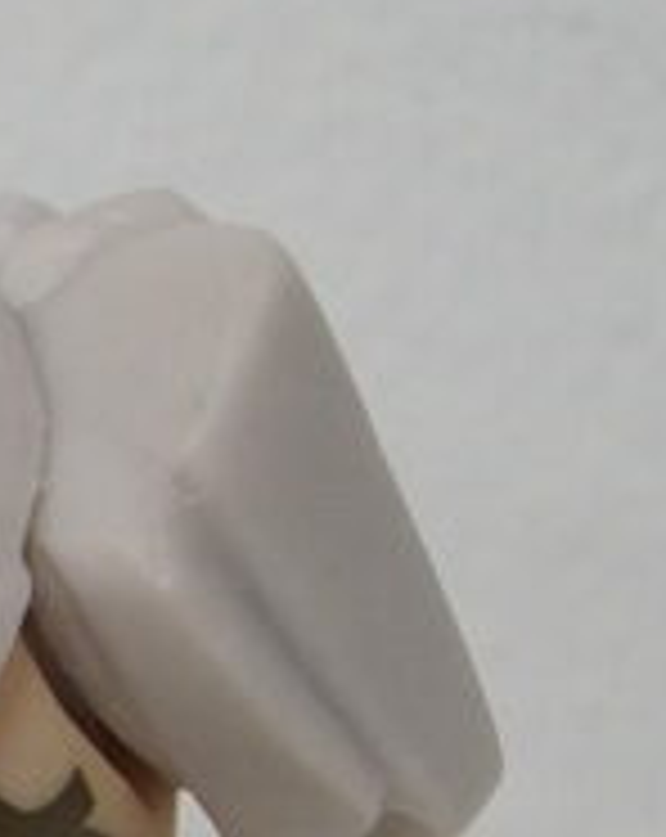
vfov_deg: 5.0
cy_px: 1184
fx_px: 9555
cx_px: -351
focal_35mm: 387
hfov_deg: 4.0
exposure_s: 1/80
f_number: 5
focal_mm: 51
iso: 1600
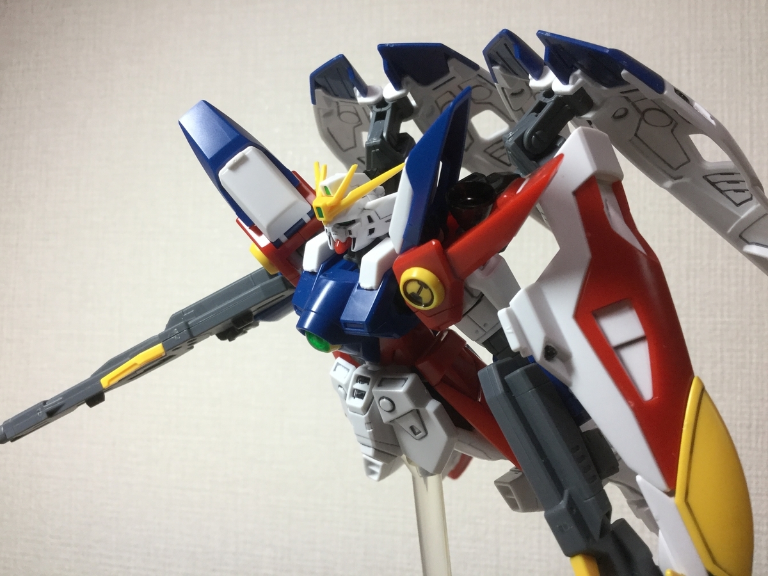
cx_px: 384
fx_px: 688
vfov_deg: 45.4
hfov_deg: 58.4
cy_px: 288
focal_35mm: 31
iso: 32
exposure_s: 1/30
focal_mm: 3.3
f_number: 2.4
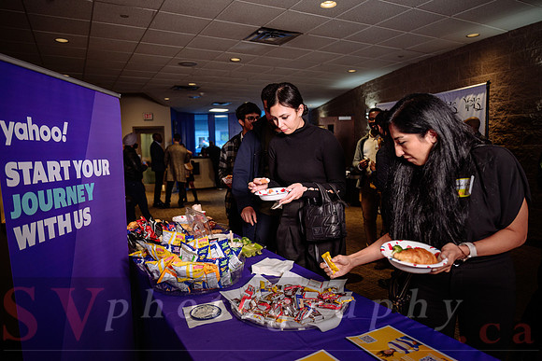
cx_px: 271
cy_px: 180
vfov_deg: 53.2
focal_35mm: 24
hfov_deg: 73.7
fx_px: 361
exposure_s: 1/160
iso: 500
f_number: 2.8
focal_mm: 24
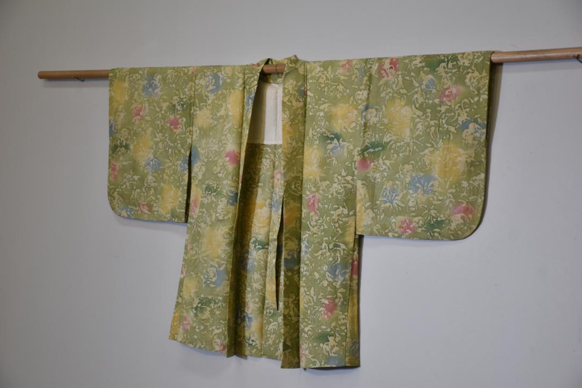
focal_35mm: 78
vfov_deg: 17.5
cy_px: 194
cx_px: 291
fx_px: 1261
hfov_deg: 26.0
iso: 400
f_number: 4.8
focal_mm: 52
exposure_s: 1/80
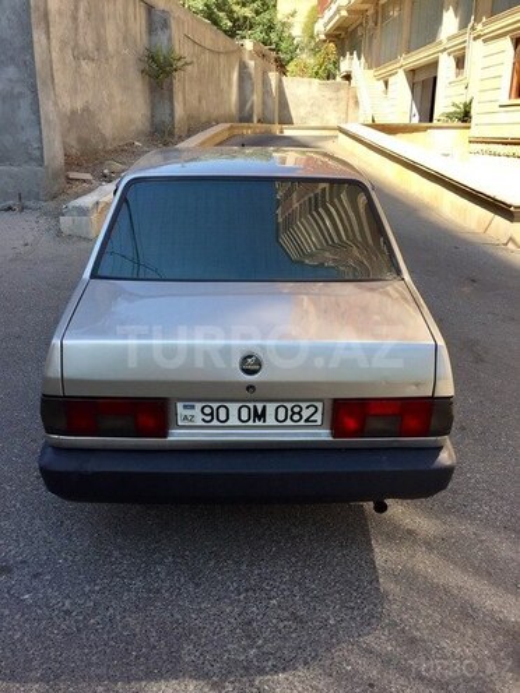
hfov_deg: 48.2
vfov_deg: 61.7
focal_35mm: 29
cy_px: 346
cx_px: 260
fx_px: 581
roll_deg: +0.3
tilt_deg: -17.8
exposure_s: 1/775
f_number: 2.2
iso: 32
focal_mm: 4.15
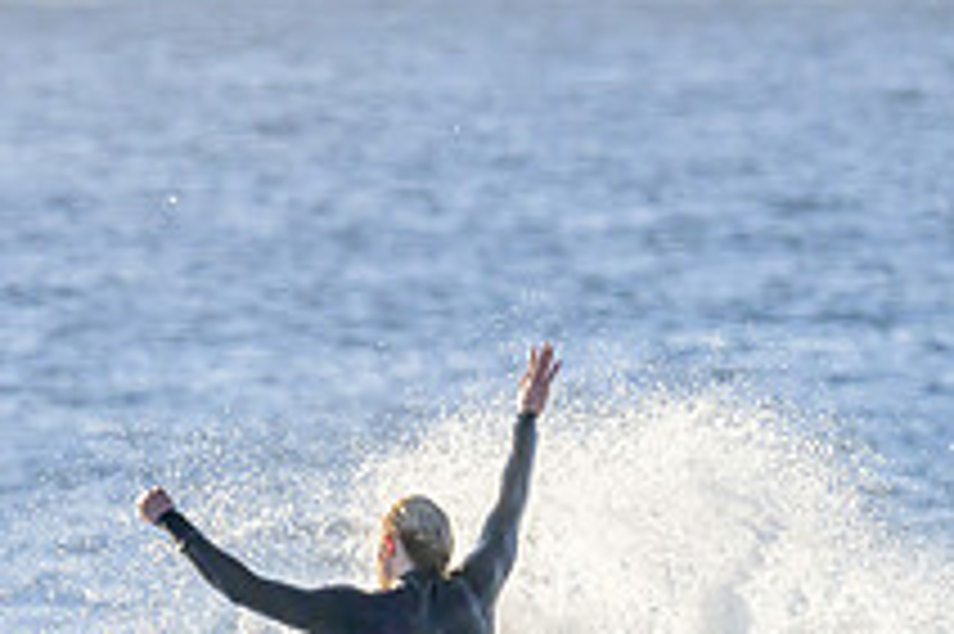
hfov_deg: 1.5
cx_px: 405
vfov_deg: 1.0
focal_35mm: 1423
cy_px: 672
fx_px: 37679
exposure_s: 1/2000
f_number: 10
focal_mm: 510
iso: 1400
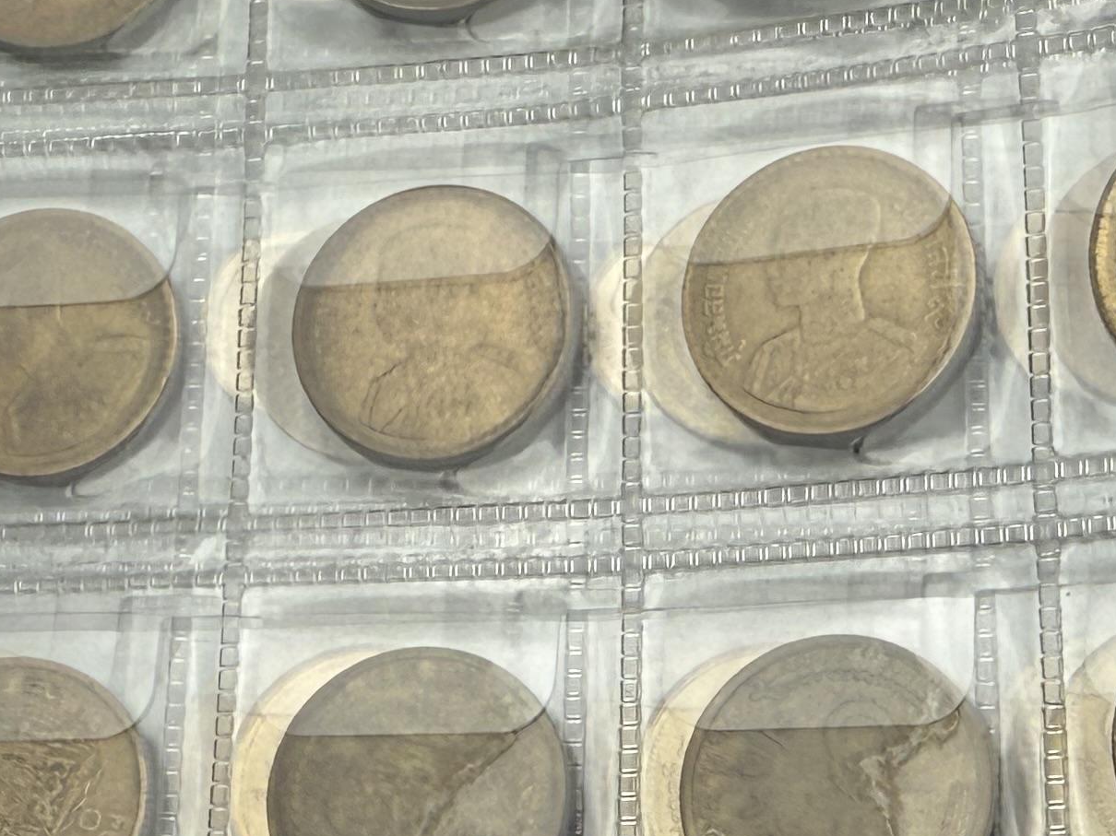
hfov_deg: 24.2
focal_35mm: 80
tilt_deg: -77.0
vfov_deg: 18.3
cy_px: 650
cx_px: 818
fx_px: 2579
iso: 40
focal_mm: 2.22
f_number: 2.2
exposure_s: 1/223
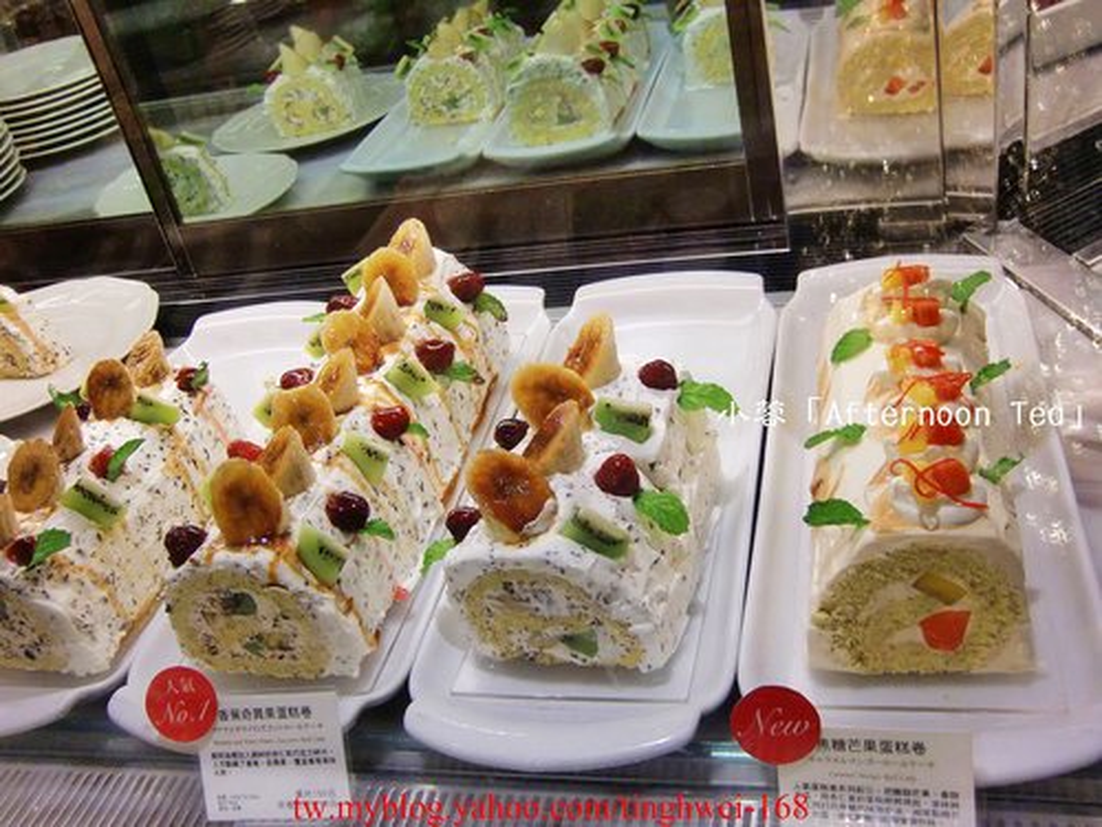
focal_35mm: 34
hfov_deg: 54.0
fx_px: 1082
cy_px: 414
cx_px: 551
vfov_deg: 41.8
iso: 200
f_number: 3.6
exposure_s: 1/60
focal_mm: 6.1
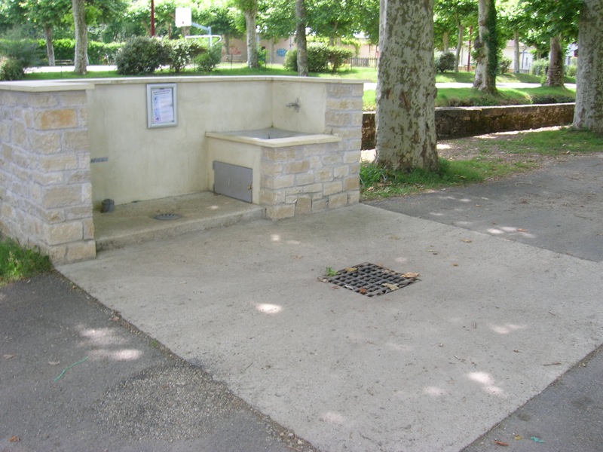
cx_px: 302
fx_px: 592
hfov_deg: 54.0
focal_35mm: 34
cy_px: 226
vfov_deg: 41.8
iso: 50
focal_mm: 5.7
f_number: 4.9
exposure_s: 1/46.5
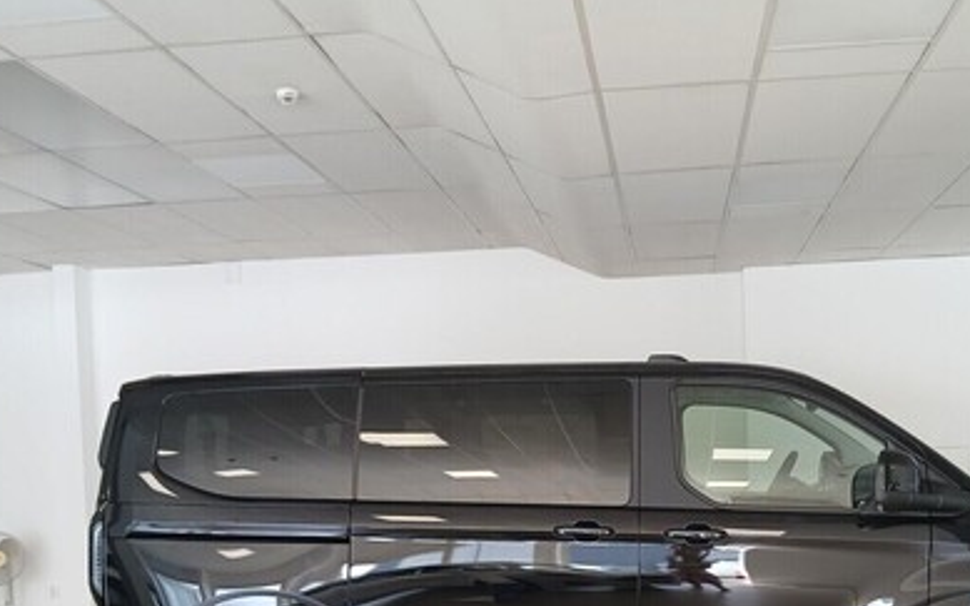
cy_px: 507
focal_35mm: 39
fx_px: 1031
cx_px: 608
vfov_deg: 31.7
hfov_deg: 49.9
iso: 80
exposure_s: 1/50
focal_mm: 3.98
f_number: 1.8
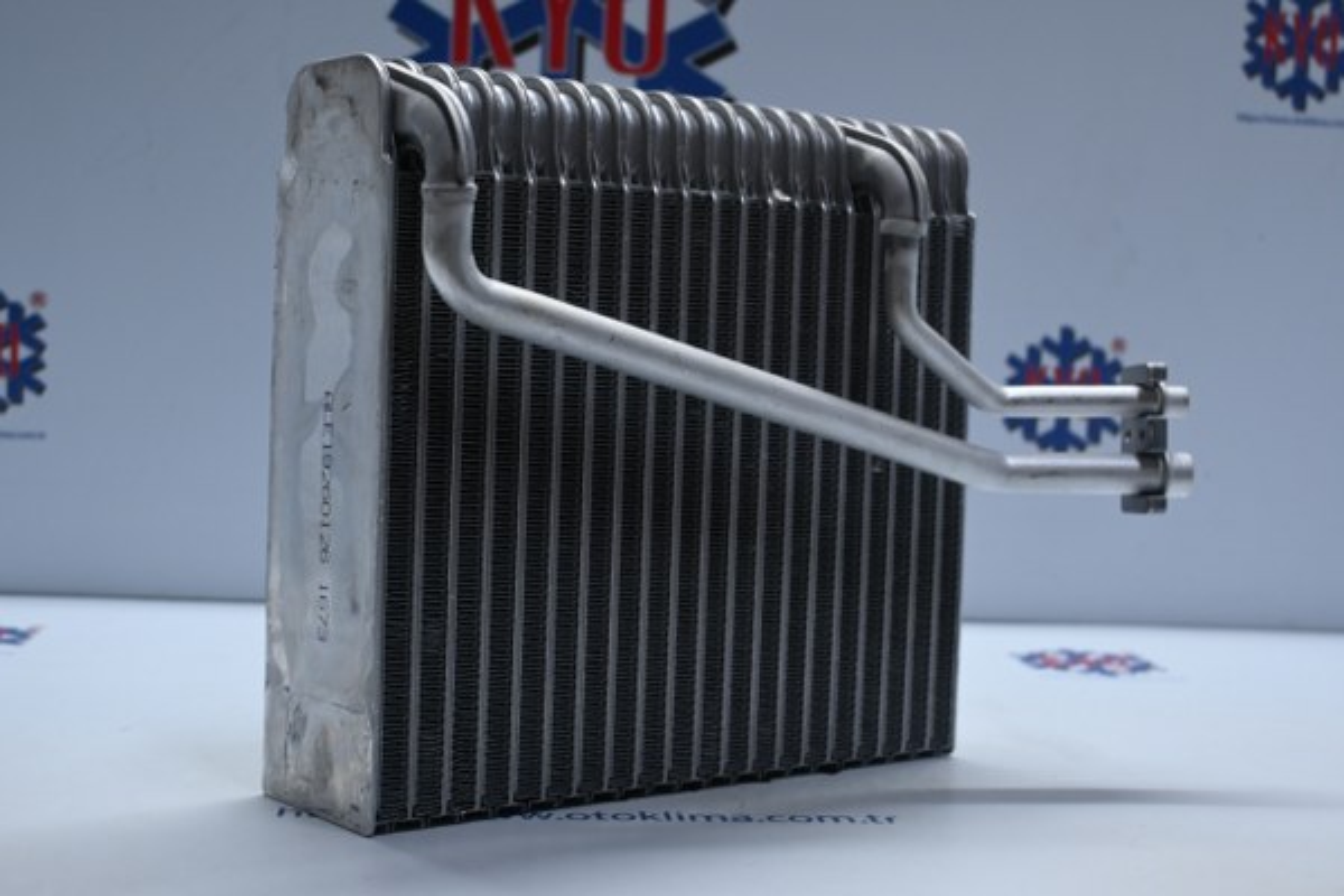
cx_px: 672
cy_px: 448
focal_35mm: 51
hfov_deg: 38.9
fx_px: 1904
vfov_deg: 26.5
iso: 560
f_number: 5
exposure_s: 1/50
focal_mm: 34
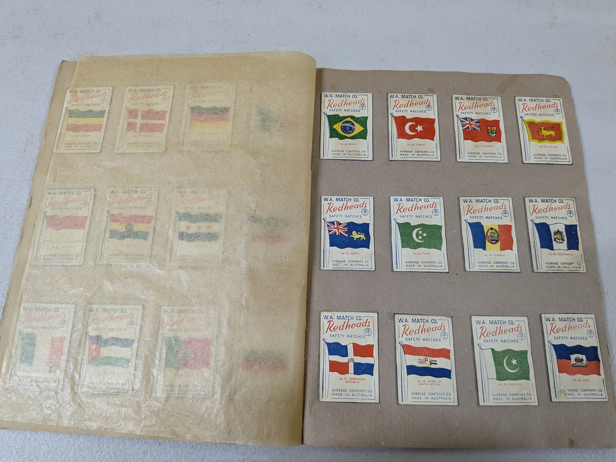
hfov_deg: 71.6
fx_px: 427
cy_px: 231
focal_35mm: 24
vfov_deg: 56.8
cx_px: 308
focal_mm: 4.53
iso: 305
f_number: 1.7
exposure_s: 1/50
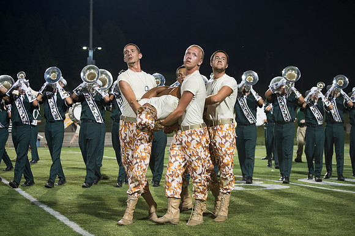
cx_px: 178
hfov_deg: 28.9
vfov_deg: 19.4
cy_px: 118
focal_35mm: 70
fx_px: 690
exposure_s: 1/160
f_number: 4.5
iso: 1600
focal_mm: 70
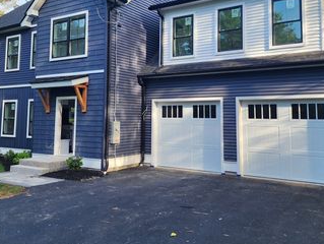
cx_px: 166
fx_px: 337
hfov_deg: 51.3
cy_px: 84
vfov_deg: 39.3
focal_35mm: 36
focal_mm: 6.4
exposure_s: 1/180
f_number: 1.8
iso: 25
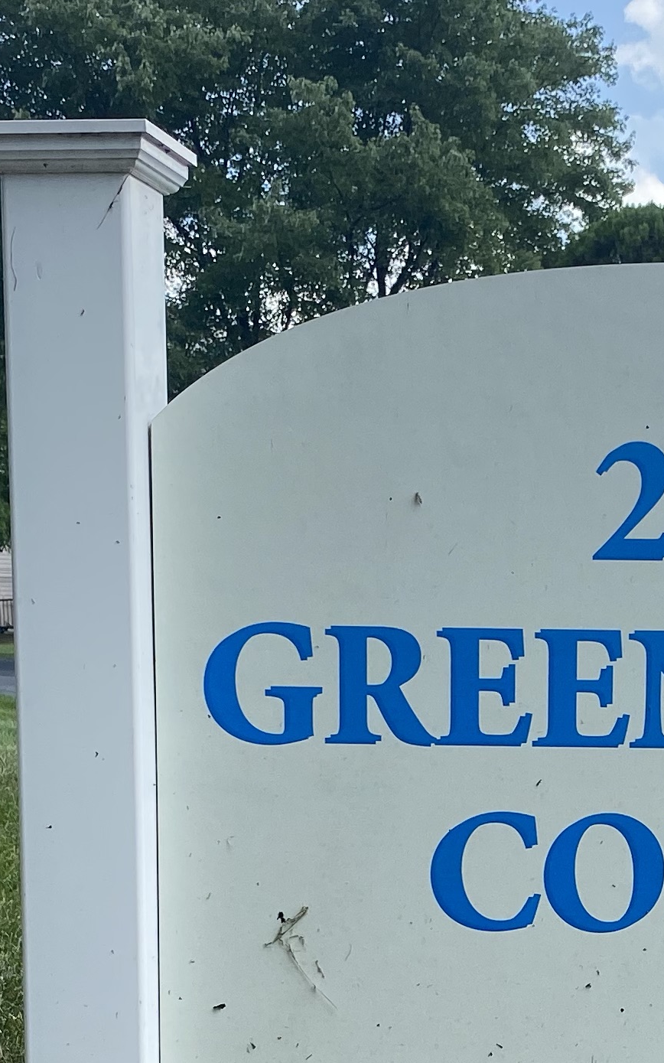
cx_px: 626
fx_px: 2317
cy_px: 912
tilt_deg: -6.6
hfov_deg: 16.1
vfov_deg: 25.2
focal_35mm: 80
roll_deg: -0.3
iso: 32
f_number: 1.8
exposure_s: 1/1072
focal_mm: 4.25
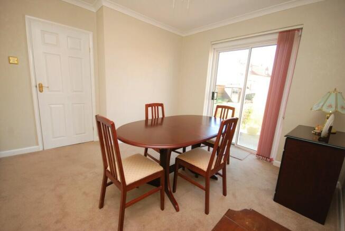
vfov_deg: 77.5
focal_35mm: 15
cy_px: 116
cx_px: 172
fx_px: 144
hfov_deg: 100.3
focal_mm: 10
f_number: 4
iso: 220
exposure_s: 1/60
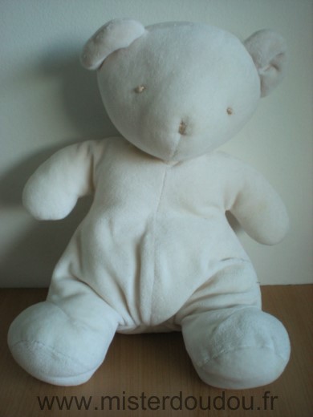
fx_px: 458
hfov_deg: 37.7
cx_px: 156
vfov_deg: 49.0
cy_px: 208
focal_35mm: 38
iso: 200
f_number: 3.1
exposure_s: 1/33
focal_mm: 6.3
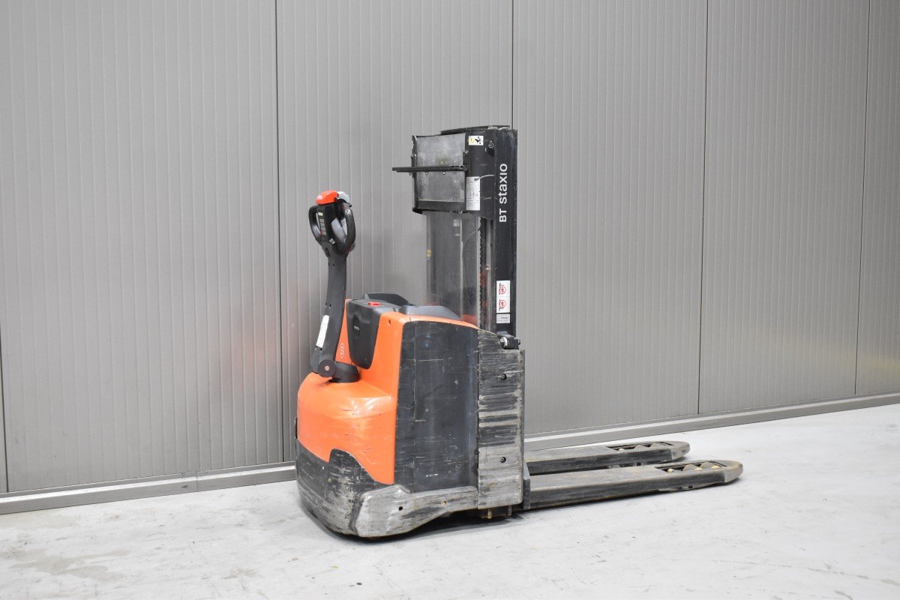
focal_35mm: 42
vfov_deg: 31.9
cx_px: 450
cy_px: 300
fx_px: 1050
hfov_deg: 46.4
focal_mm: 28
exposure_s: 1/30
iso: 1600
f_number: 5
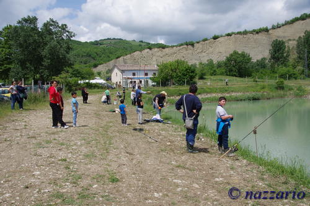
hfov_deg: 57.2
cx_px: 155
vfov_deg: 39.9
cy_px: 103
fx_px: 284
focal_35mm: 33
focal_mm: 22
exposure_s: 1/500
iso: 400
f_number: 11
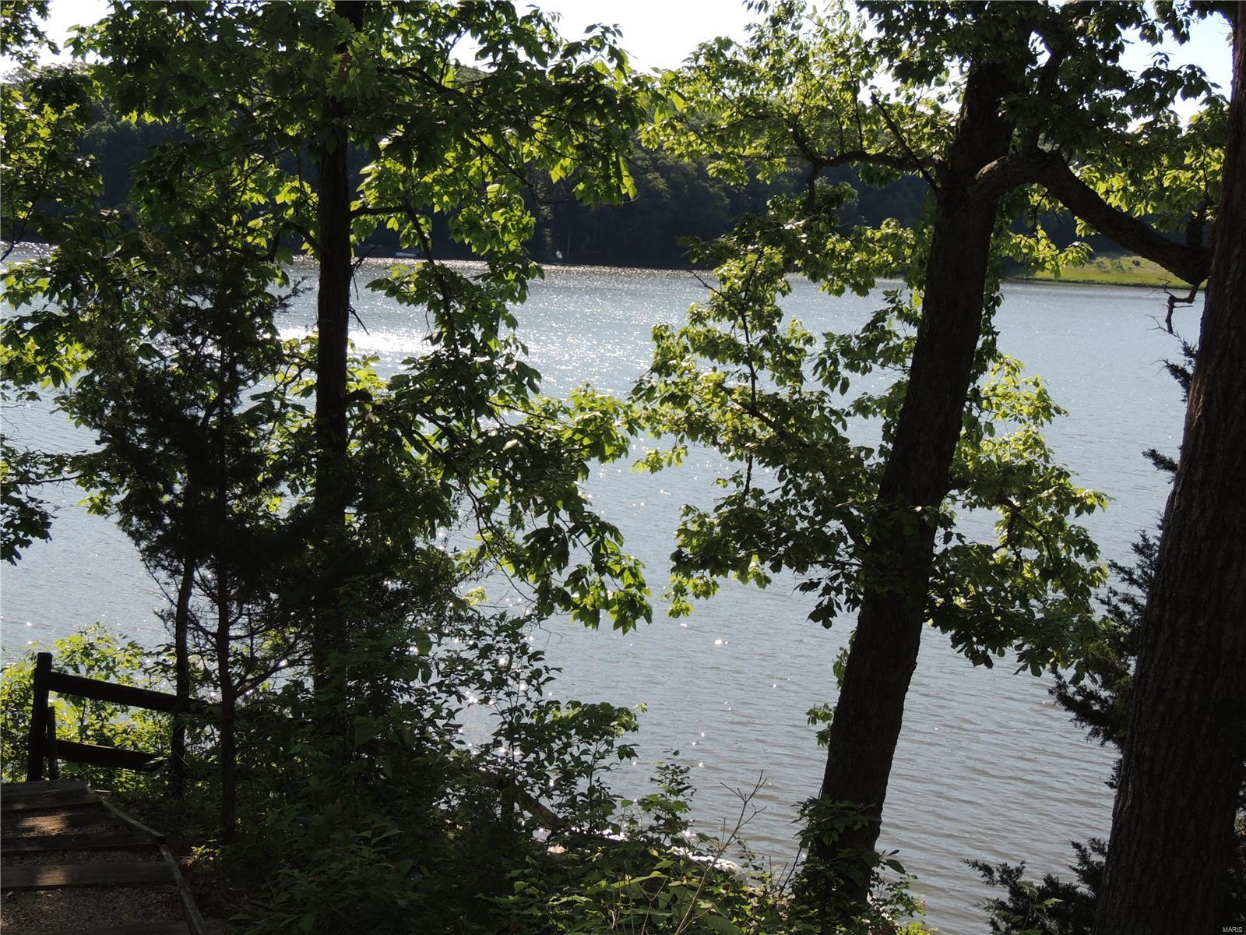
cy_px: 468
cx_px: 623
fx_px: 1692
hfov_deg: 40.4
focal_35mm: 47
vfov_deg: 30.9
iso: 100
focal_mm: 8.3
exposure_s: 1/800
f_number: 3.5
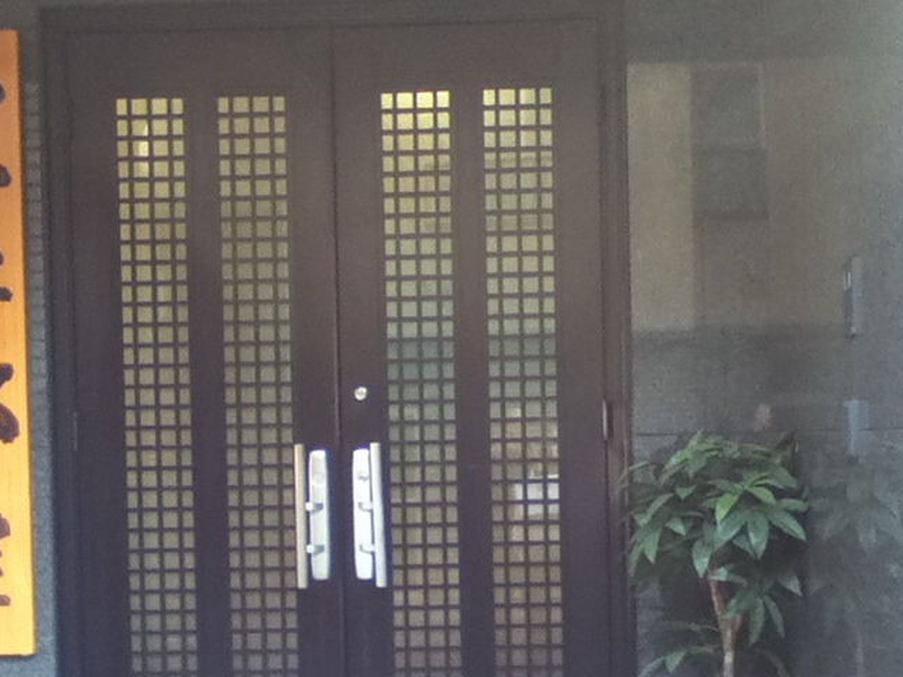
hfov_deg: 39.7
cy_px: 474
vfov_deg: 30.0
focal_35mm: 48
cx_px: 449
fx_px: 1252
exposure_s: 1/40
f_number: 2.4
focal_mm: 3.85
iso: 100
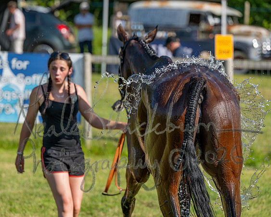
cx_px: 136
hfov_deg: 12.2
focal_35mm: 158
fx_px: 1265
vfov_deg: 9.8
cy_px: 108
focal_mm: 140
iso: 200
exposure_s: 1/1600
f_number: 4
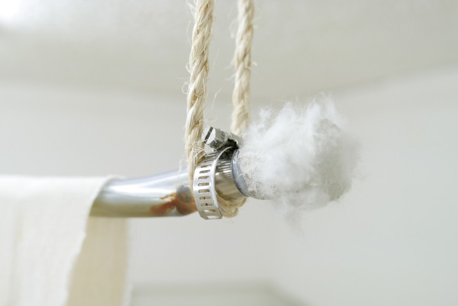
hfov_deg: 54.4
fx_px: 446
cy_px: 153
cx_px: 229
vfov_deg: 37.9
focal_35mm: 35
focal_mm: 15.9
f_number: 2.3
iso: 200
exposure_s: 1/125
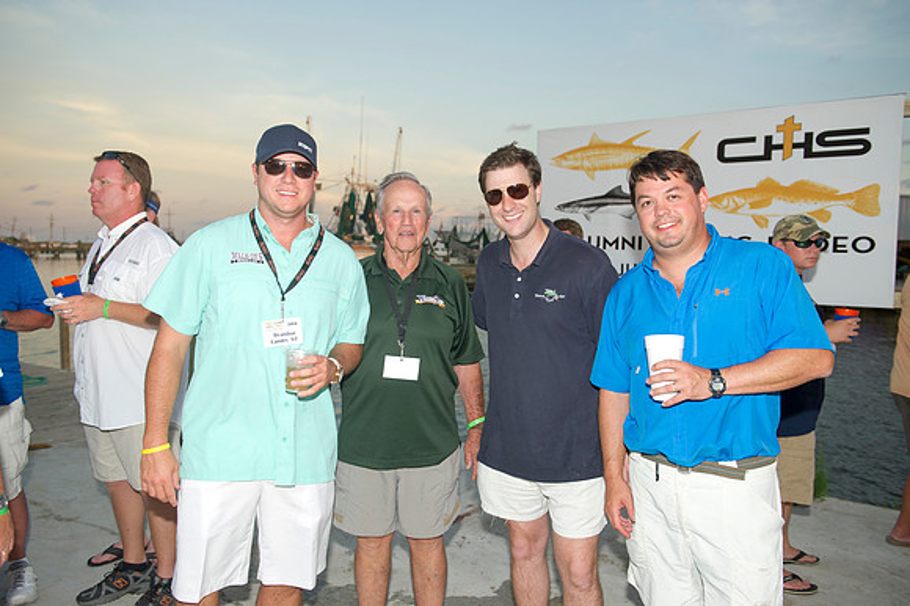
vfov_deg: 42.3
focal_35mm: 31
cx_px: 455
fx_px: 783
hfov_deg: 60.3
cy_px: 303
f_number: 3.5
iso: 125
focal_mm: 31
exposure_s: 1/200
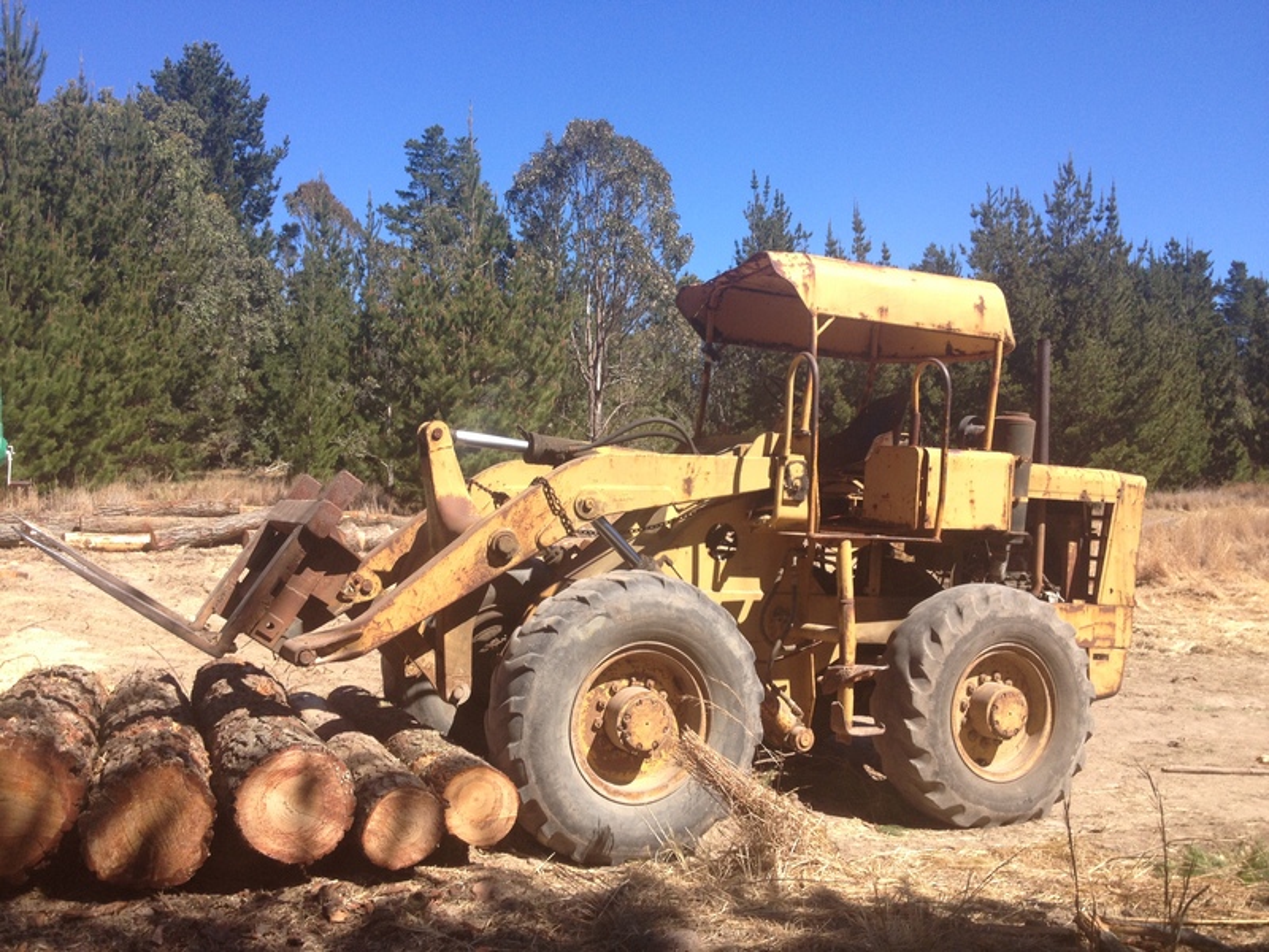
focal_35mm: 35
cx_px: 634
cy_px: 476
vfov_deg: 40.7
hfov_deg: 52.6
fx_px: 1283
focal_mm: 4.28
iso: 50
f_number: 2.4
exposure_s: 1/778
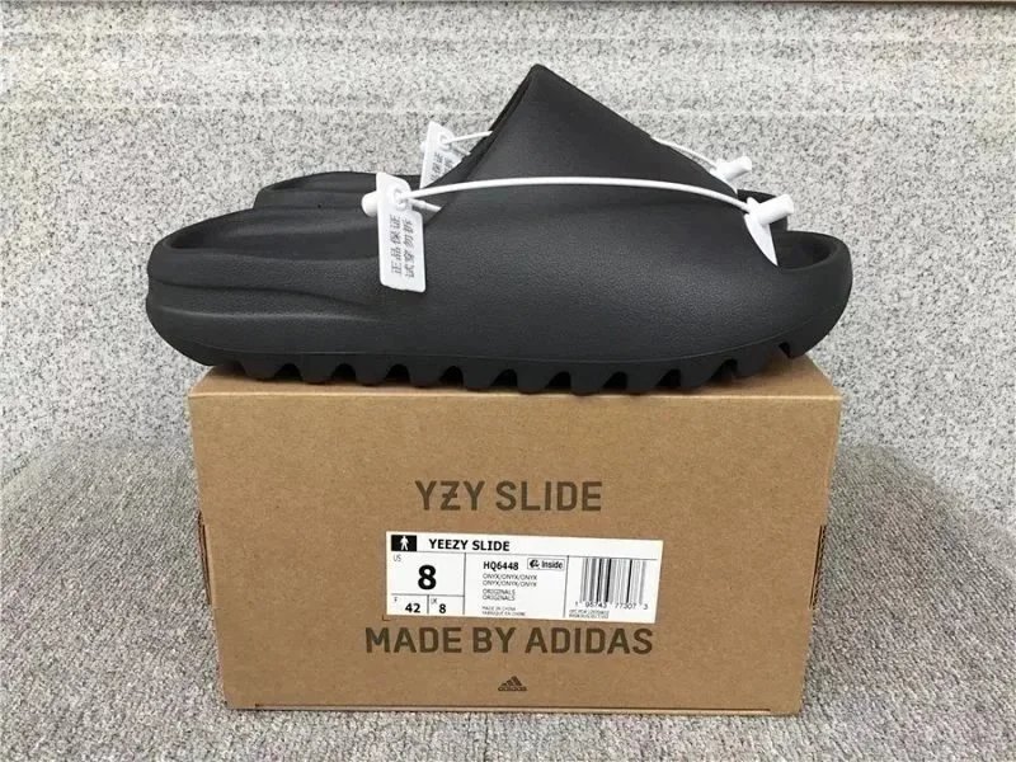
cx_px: 508
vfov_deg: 45.4
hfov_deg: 58.4
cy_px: 381
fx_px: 910
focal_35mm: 31
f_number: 2.4
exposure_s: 1/112
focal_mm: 3.3
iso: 25
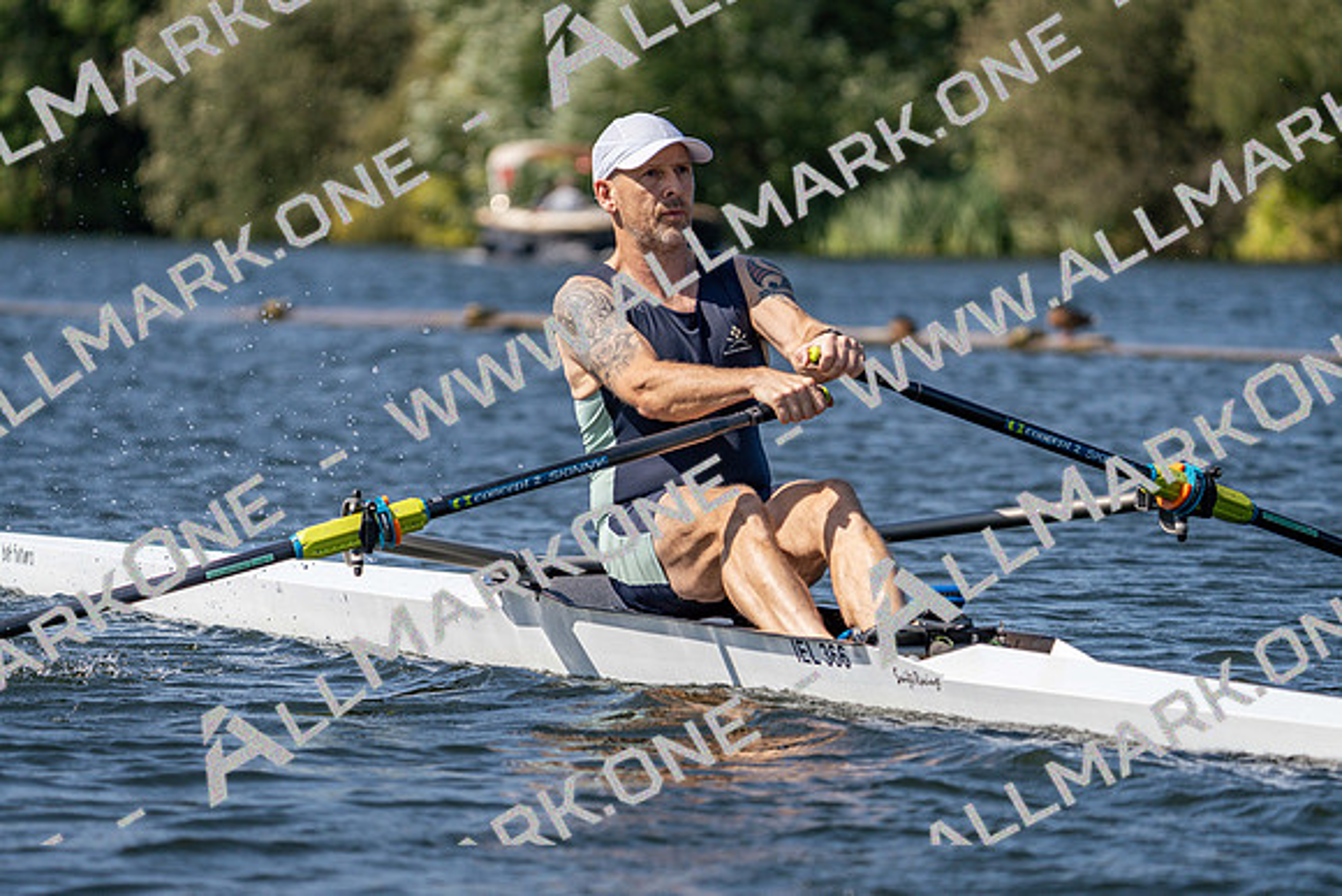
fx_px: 9582
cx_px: 671
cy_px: 448
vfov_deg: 5.4
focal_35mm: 257
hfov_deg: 8.0
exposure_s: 1/2000
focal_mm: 257
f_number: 5.6
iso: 250
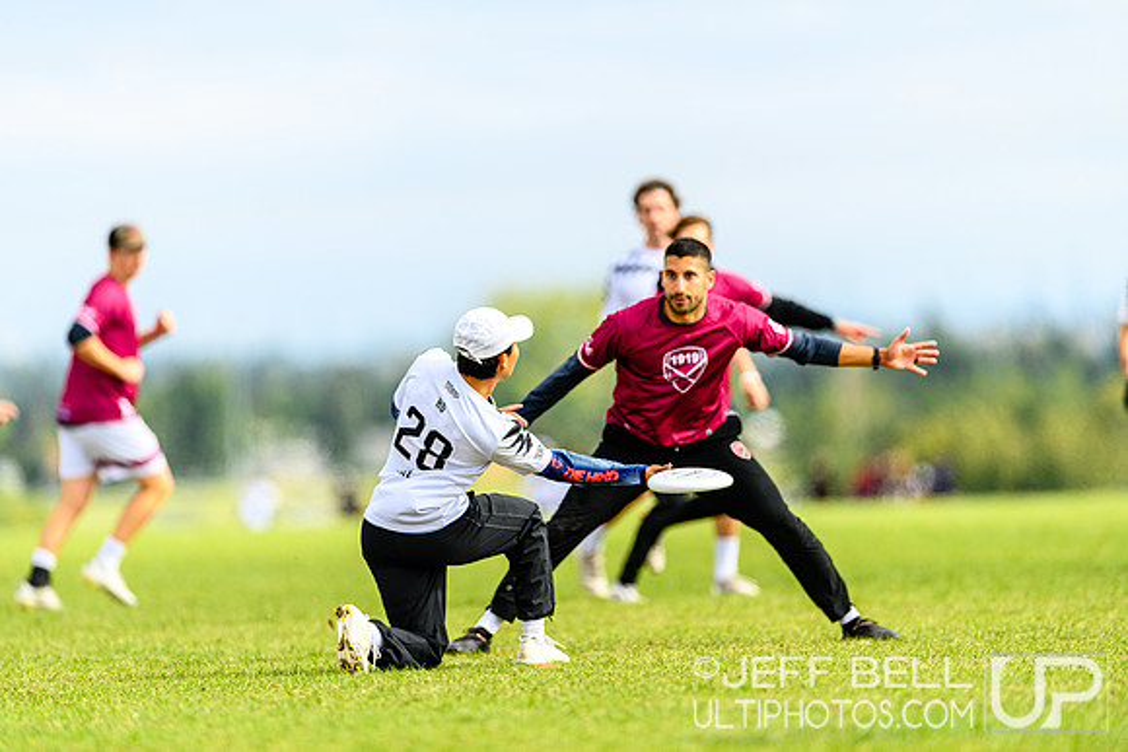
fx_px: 12536
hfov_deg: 5.2
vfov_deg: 3.4
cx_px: 564
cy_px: 376
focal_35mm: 400
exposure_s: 1/1250
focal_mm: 400
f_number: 3.2
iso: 100
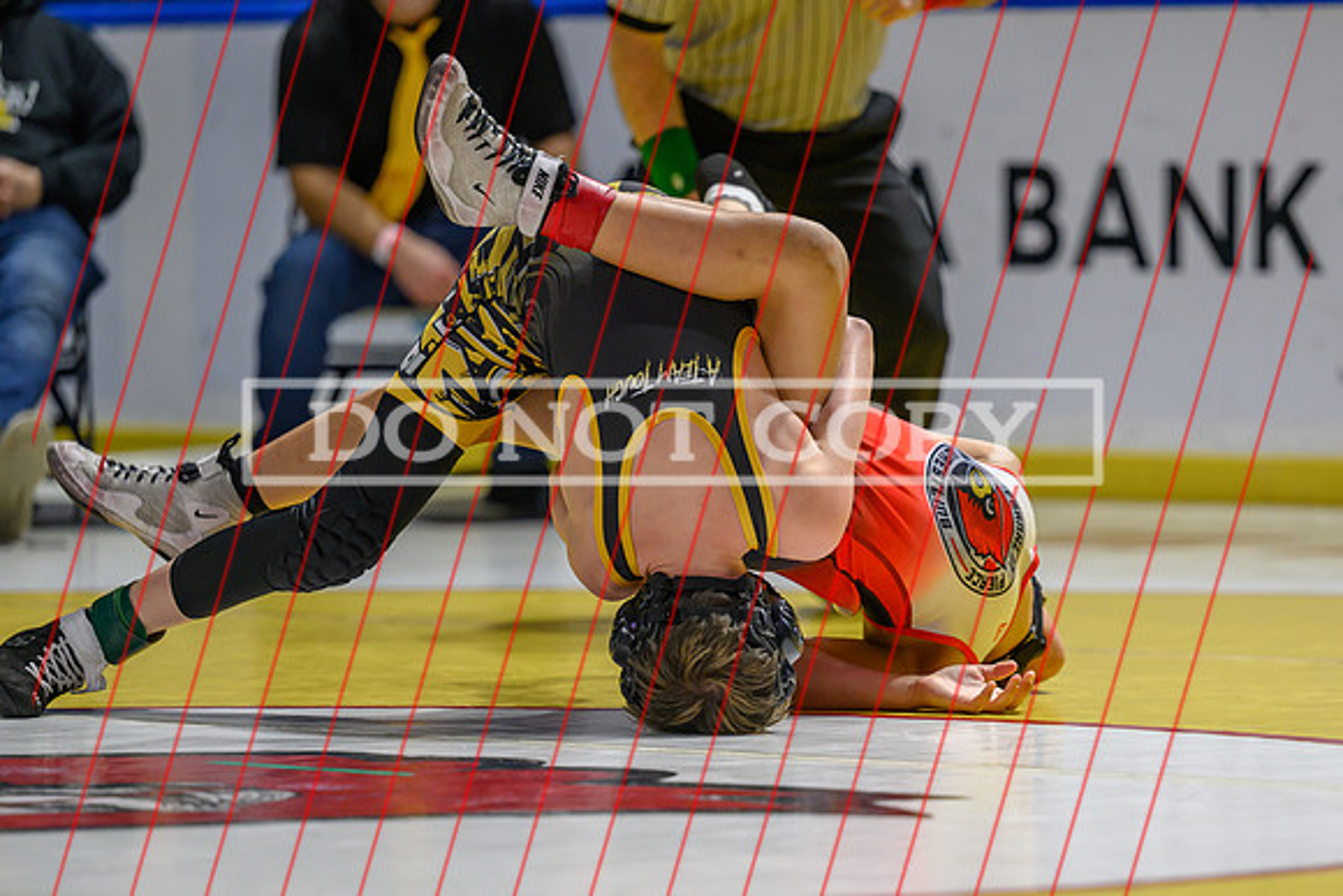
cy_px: 601
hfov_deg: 9.1
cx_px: 800
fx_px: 8445
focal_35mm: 226
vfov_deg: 6.1
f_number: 2.8
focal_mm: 165
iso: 1100
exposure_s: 1/800
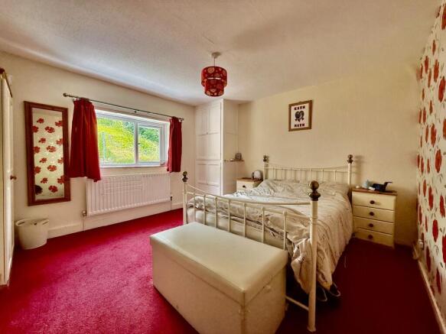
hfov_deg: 102.1
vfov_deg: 85.7
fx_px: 180
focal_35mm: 14
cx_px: 223
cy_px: 167
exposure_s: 1/99
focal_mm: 2.22
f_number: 2.2
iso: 160
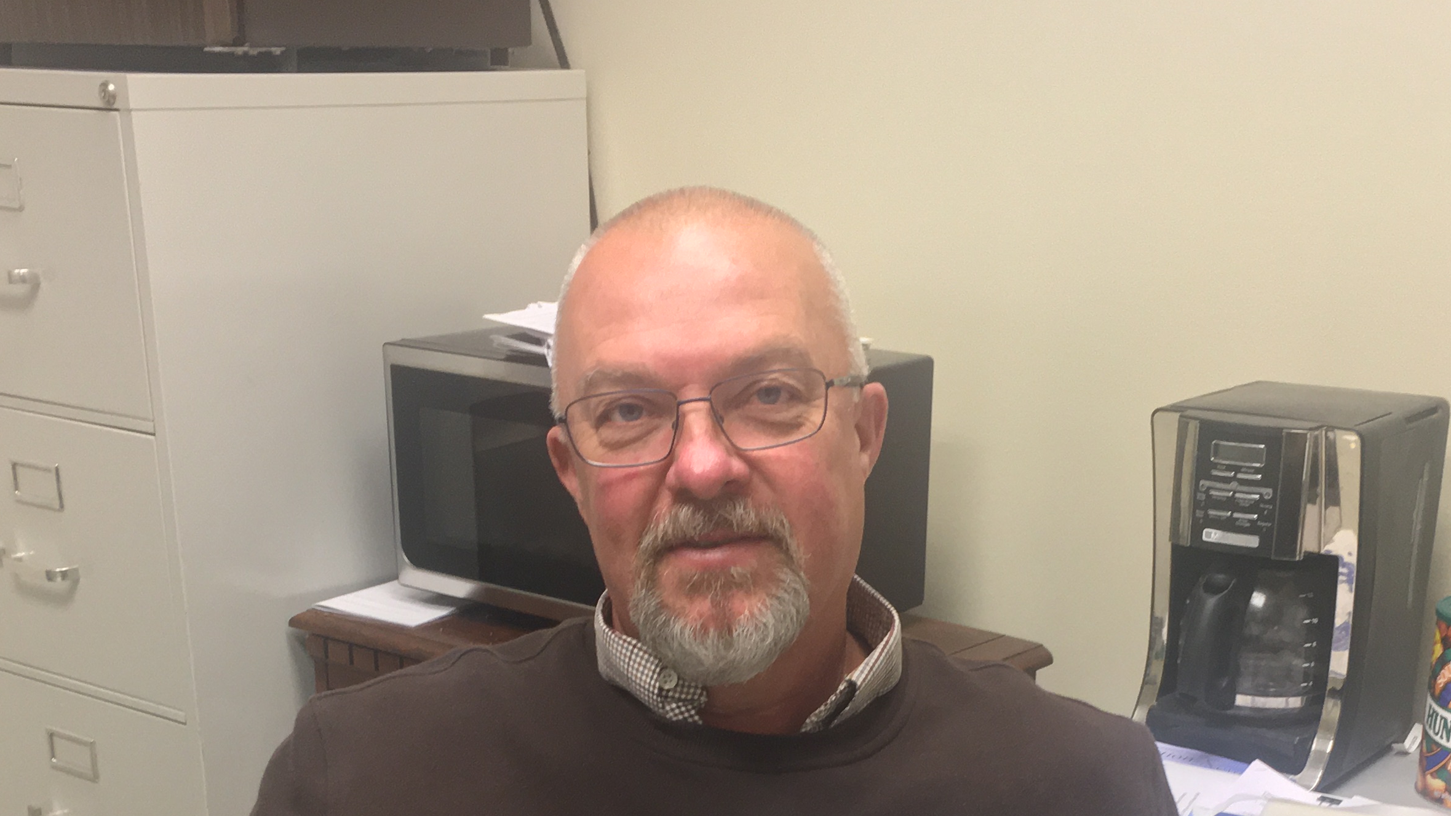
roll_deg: -1.0
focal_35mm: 54
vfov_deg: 21.1
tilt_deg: -23.1
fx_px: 2078
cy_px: 906
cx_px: 800
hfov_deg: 38.5
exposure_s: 1/30
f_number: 2.2
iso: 80
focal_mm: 4.15
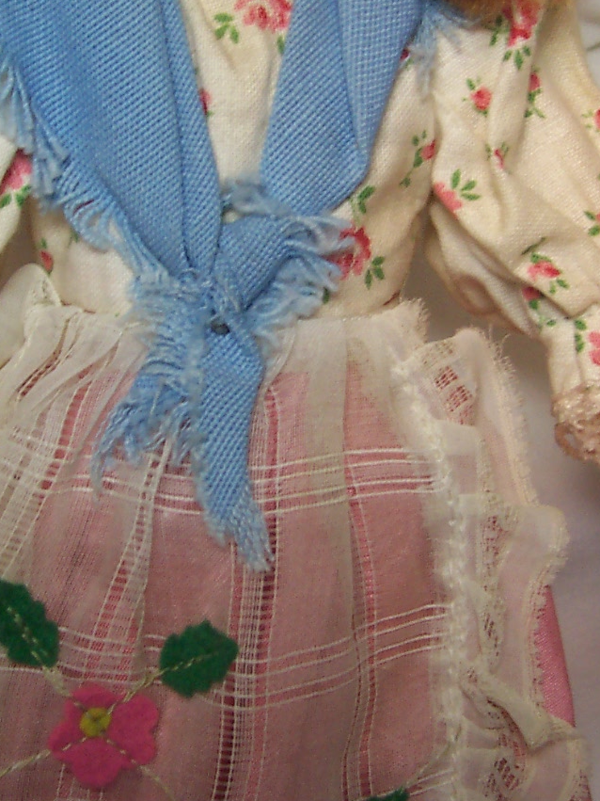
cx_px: 261
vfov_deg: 27.0
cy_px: 324
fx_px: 1664
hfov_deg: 20.4
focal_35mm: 72
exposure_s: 1/45
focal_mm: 5.6
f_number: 2.8
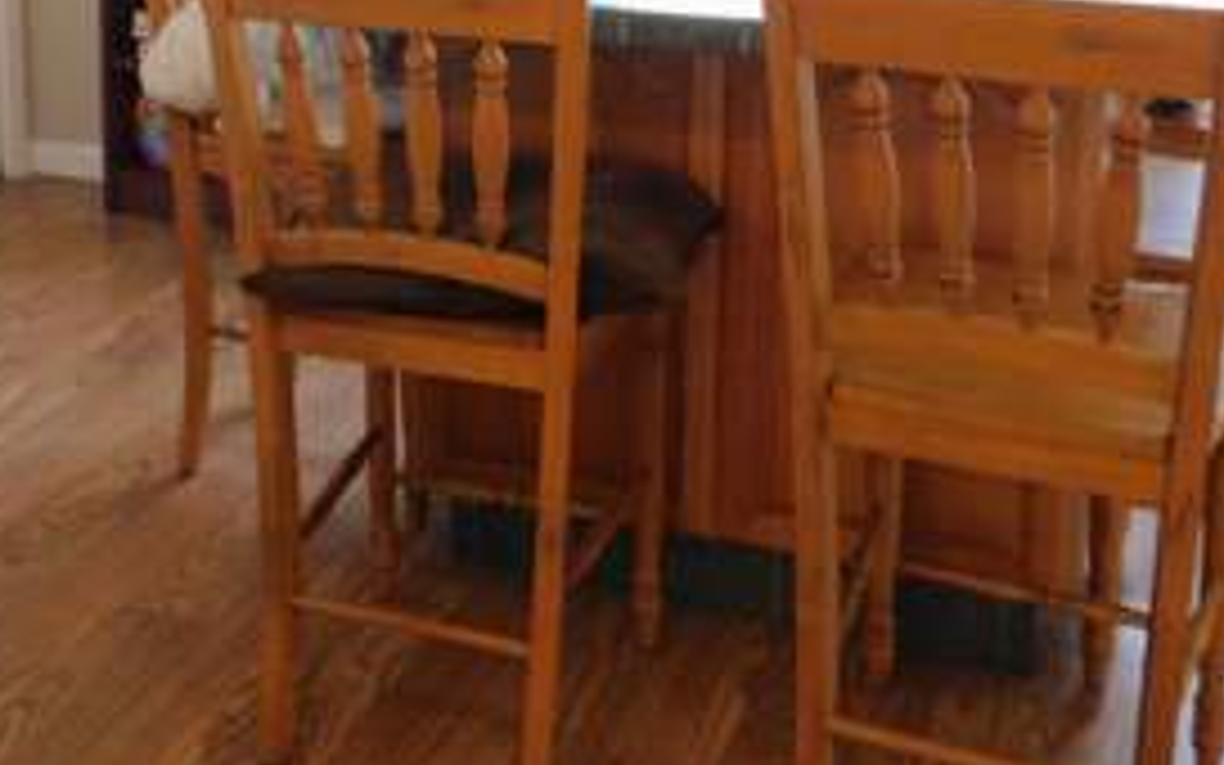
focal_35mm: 56
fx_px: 1868
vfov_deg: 22.1
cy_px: -29
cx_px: 328
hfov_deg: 35.6
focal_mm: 5.3
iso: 400
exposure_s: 1/30
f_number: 3.2
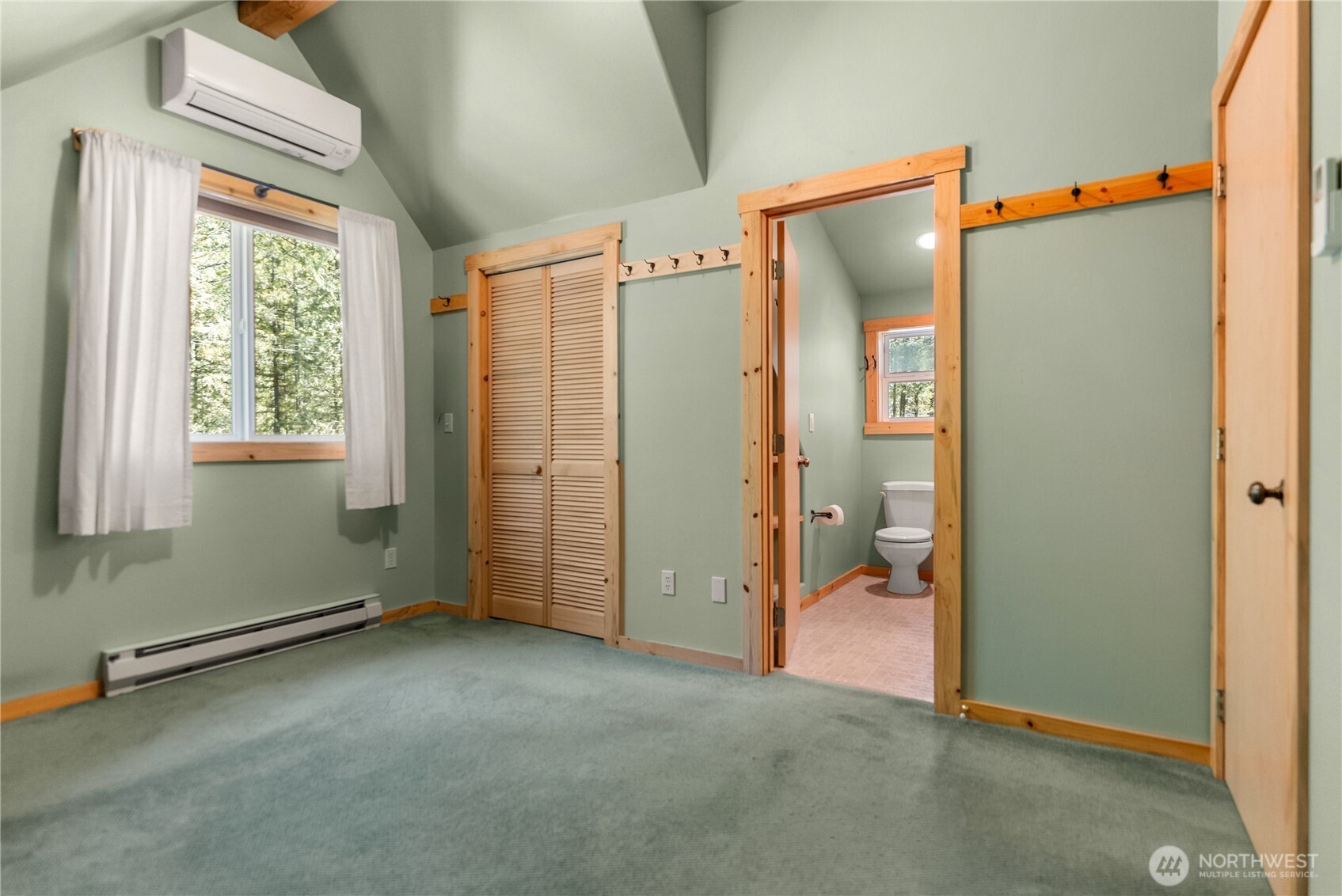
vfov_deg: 69.6
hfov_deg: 92.2
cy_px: 448
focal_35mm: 17
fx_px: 645
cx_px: 671
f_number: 2.8
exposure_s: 1/15
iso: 400
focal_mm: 17.3
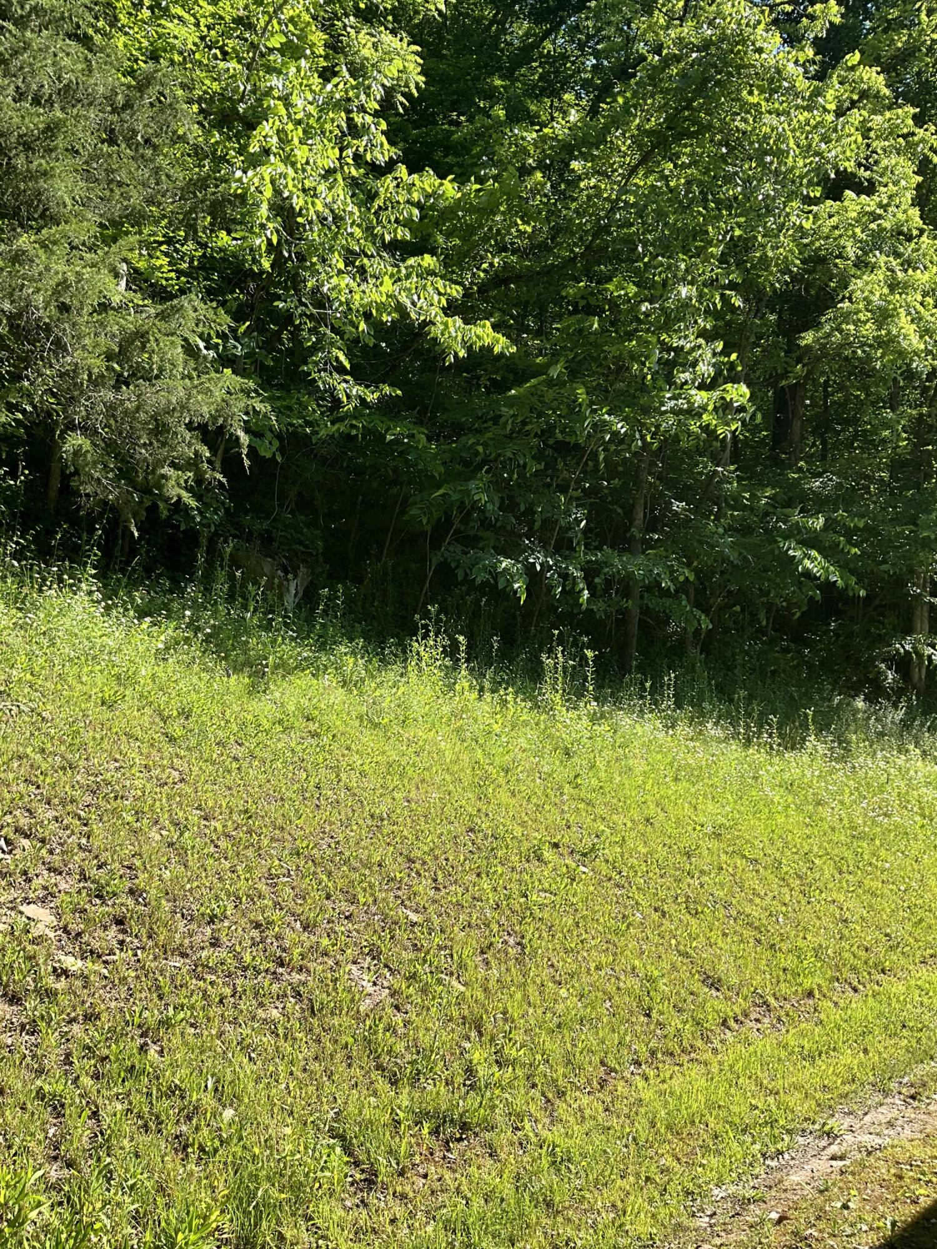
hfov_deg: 48.2
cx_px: 468
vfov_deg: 61.7
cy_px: 624
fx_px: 1047
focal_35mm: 29
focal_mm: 3
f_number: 1.8
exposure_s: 1/491
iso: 25
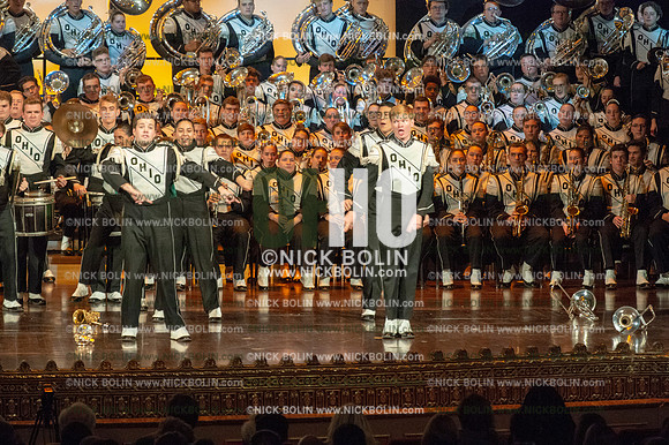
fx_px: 3714
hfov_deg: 10.3
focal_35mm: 200
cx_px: 334
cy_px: 222
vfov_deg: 6.9
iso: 8000
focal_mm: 200
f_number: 5.6
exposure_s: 1/320
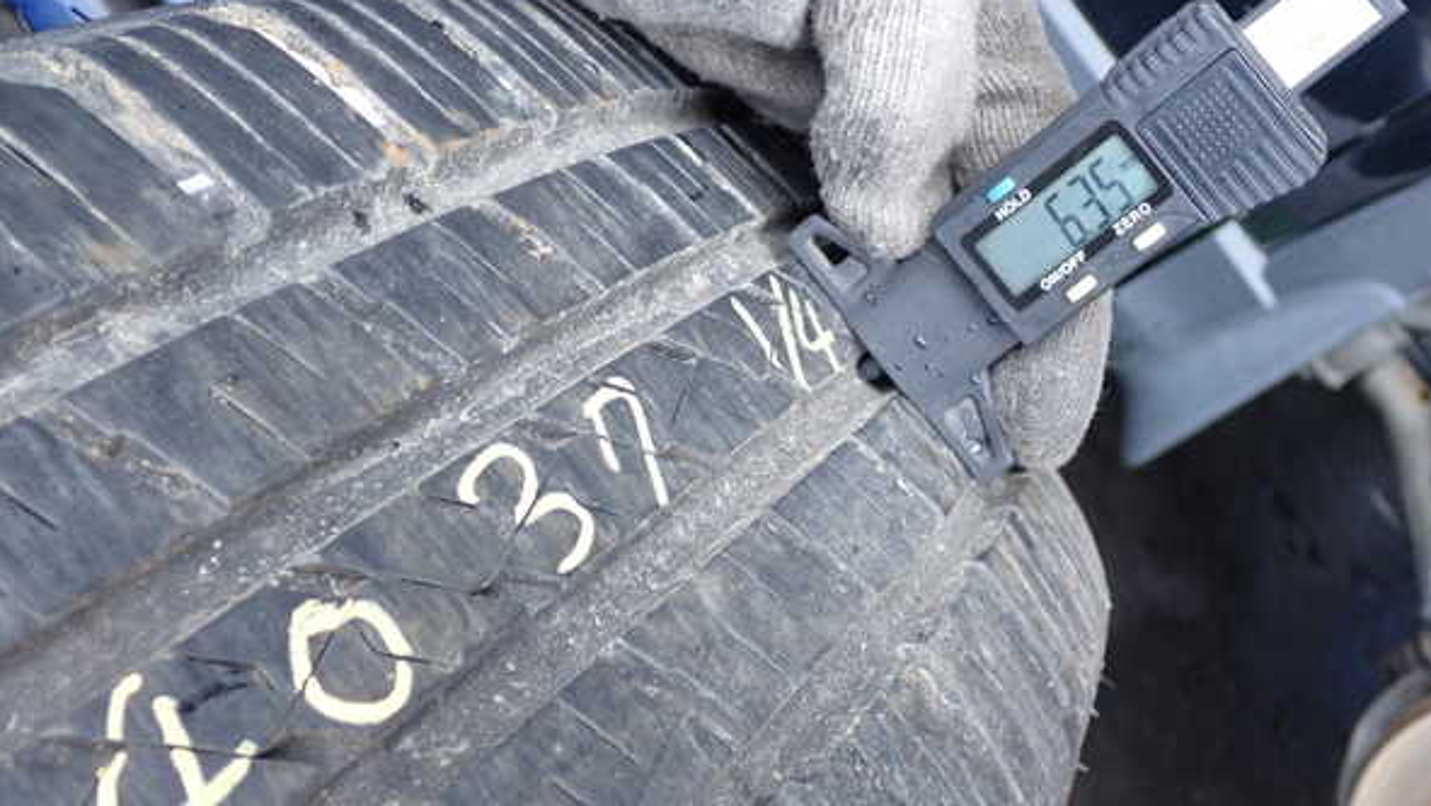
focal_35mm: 42
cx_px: 722
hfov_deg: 48.3
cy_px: 382
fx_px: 1594
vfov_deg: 28.4
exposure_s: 1/125
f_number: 2.7
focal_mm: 6.83
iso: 320
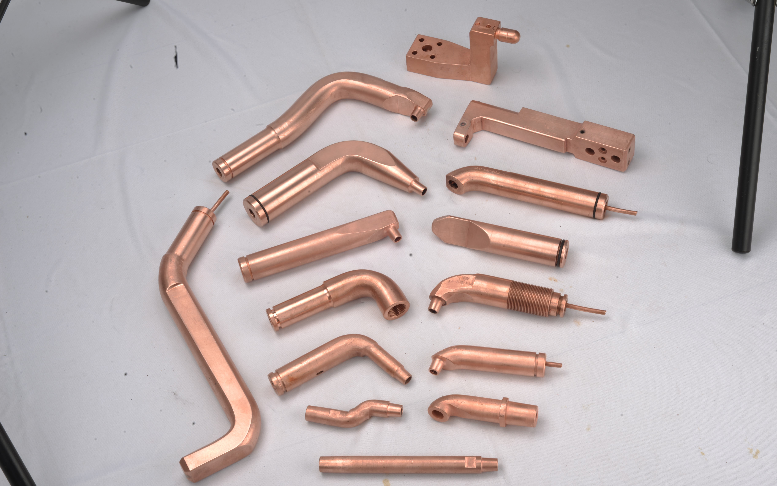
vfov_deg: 25.3
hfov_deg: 39.6
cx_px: 388
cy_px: 256
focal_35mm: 51
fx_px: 1080
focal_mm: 50
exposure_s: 1/200
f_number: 22
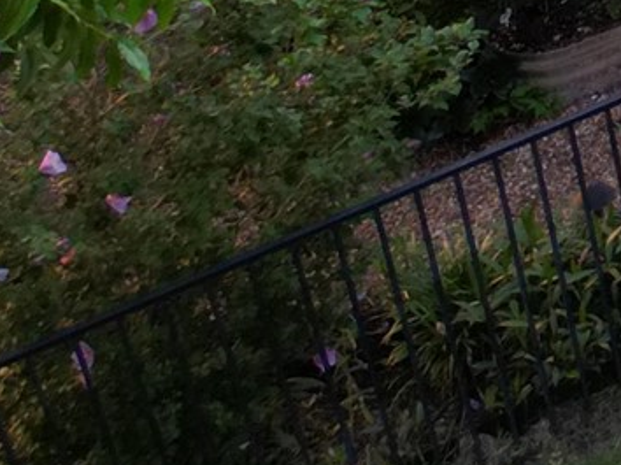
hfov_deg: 11.7
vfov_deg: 9.8
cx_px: 1481
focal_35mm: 139
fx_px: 2492
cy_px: -521
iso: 350
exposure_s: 1/15
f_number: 1.7
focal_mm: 6.72
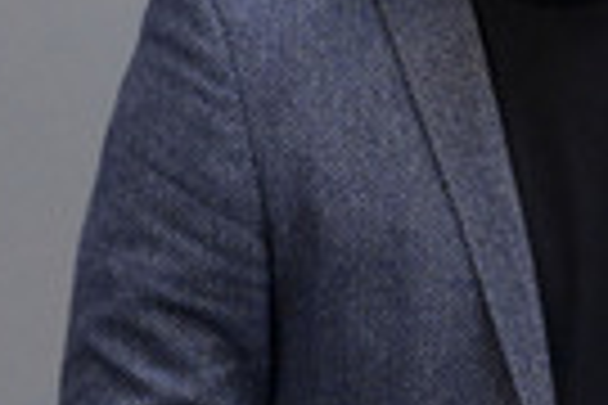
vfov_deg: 1.1
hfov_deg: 1.6
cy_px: 126
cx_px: 592
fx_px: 21430
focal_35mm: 1269
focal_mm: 380
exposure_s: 1/400
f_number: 5.6
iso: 8000
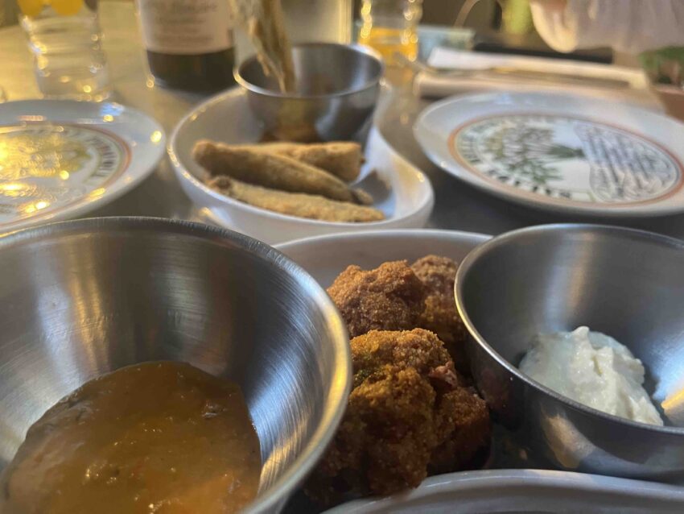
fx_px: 514
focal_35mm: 26
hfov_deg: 67.3
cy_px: 257
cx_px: 342
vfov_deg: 53.1
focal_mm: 5.1
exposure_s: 1/33
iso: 500
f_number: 1.6
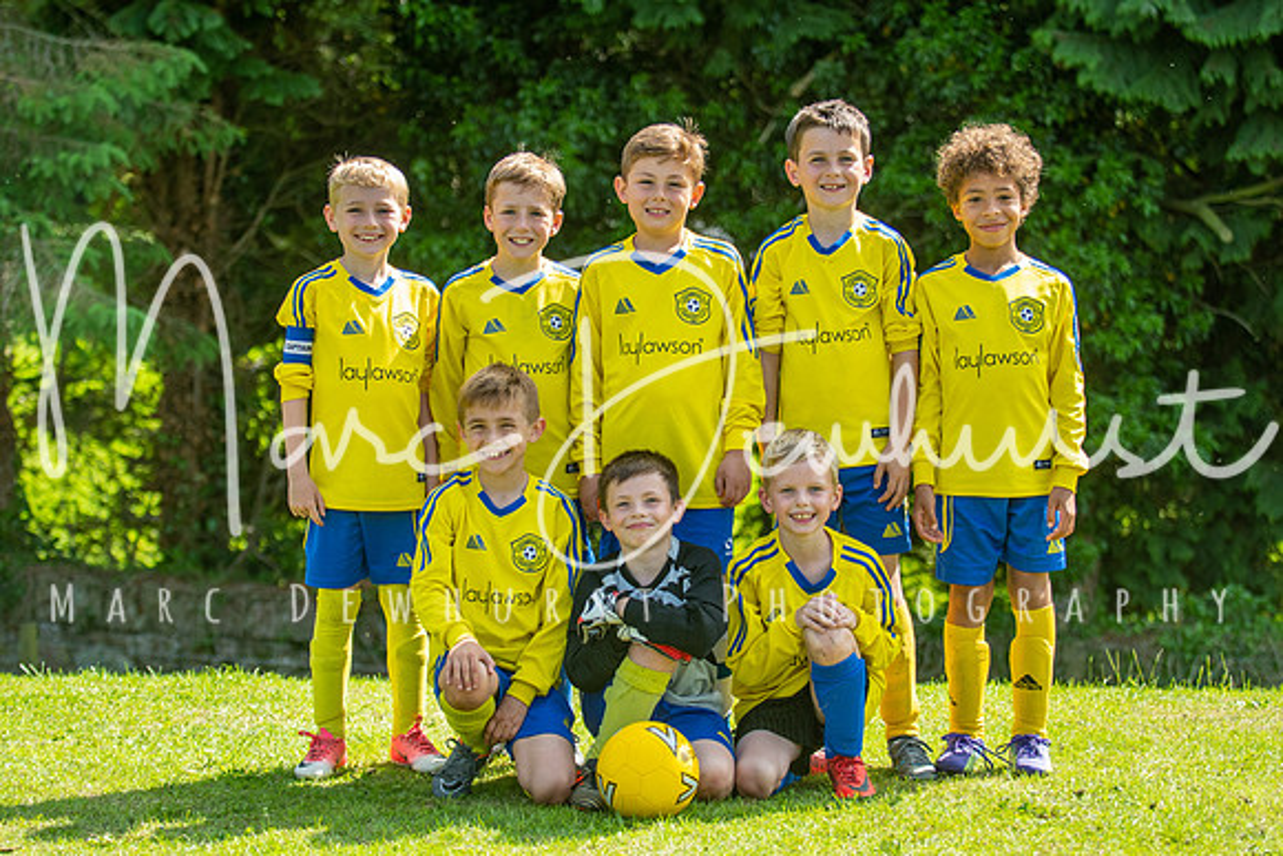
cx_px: 642
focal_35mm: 123
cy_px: 428
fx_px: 4384
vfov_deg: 11.2
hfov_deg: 16.6
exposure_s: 1/1000
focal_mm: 82
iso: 250
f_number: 3.2
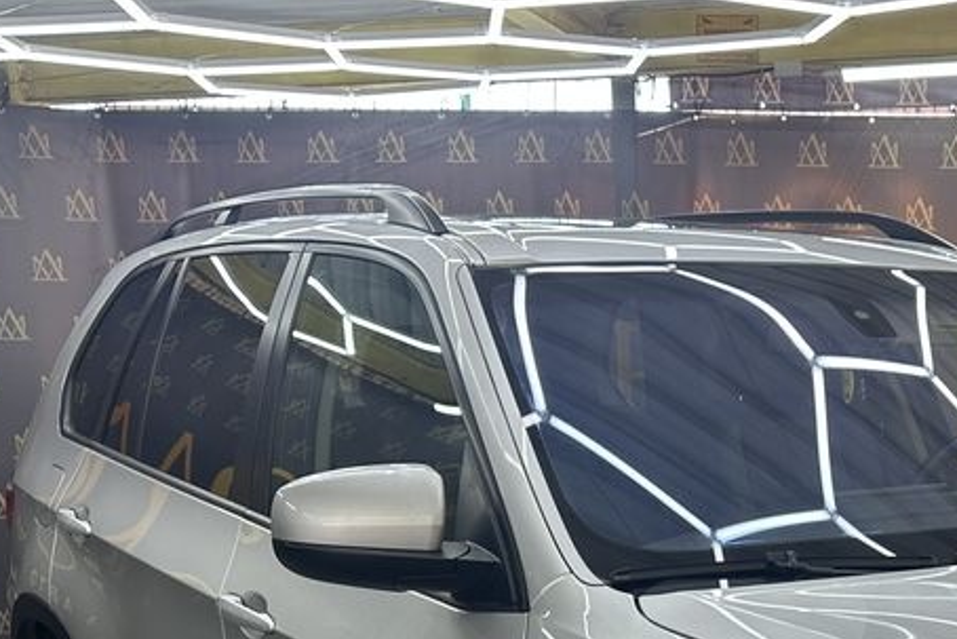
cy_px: 812
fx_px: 1755
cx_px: 930
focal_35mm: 66
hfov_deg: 28.8
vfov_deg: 19.2
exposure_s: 1/121
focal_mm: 6.86
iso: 64
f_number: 1.78
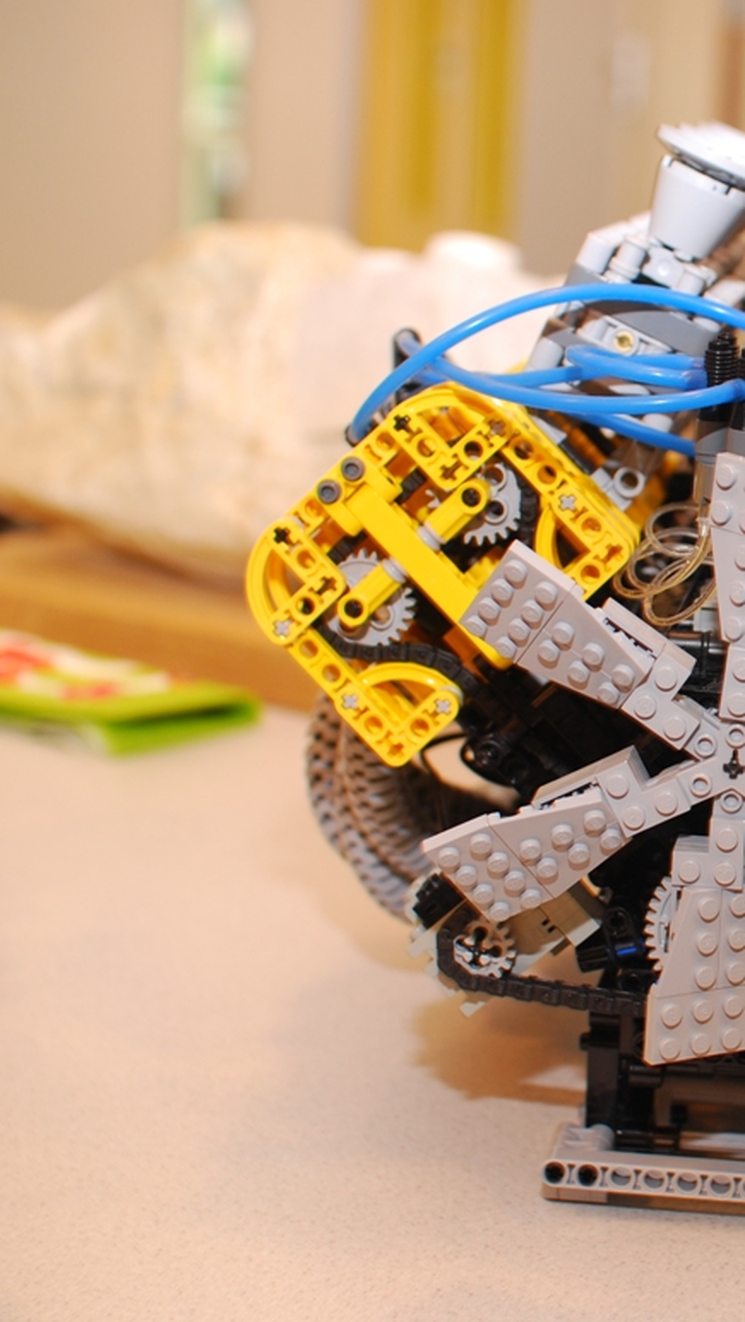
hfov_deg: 16.4
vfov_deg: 29.7
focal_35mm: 71
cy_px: 658
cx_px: 861
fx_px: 2490
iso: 160
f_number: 4
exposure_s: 1/30
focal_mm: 30
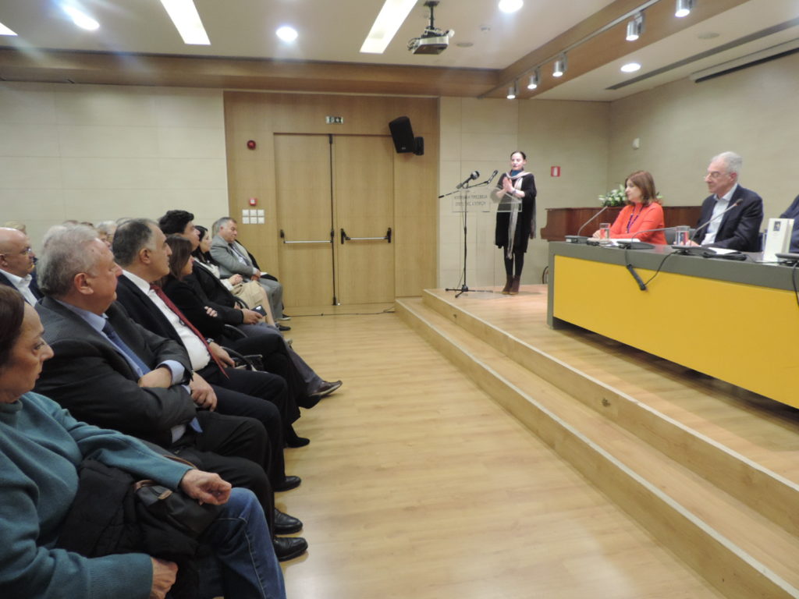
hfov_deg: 71.6
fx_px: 554
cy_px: 300
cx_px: 400
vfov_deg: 56.8
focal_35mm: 24
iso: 400
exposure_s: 1/25
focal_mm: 4.3
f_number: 3
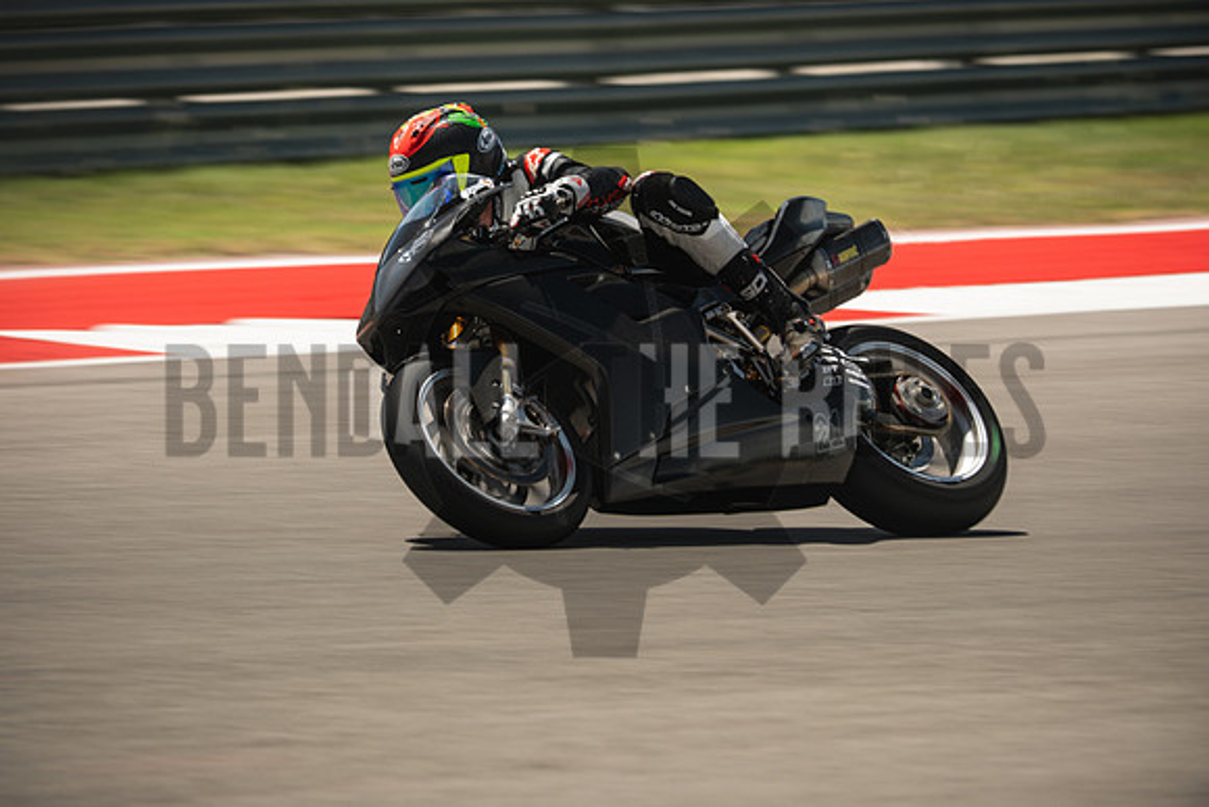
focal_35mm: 420
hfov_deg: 4.9
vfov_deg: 3.3
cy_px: 404
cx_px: 604
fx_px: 14108
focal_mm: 280
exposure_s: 1/320
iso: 160
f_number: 5.6
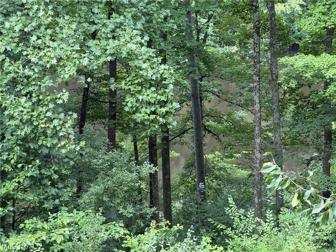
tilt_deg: -16.3
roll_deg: +1.6
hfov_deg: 16.4
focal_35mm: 120
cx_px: 168
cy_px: 126
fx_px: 1165
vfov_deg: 12.3
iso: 80
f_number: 2.8
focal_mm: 15.66
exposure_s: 1/99
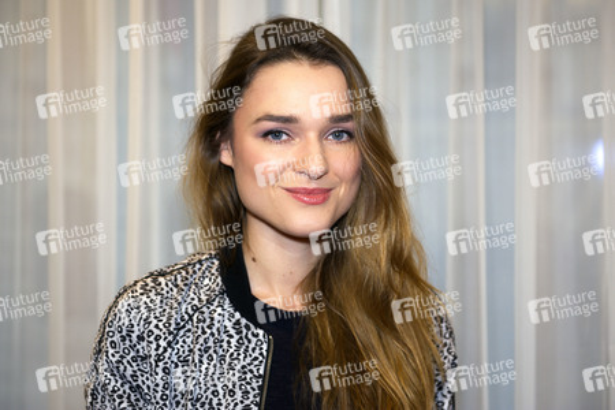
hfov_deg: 28.8
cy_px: 205
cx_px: 308
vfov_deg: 19.5
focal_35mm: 70
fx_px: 1196
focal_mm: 70
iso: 800
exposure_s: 1/160
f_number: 3.2
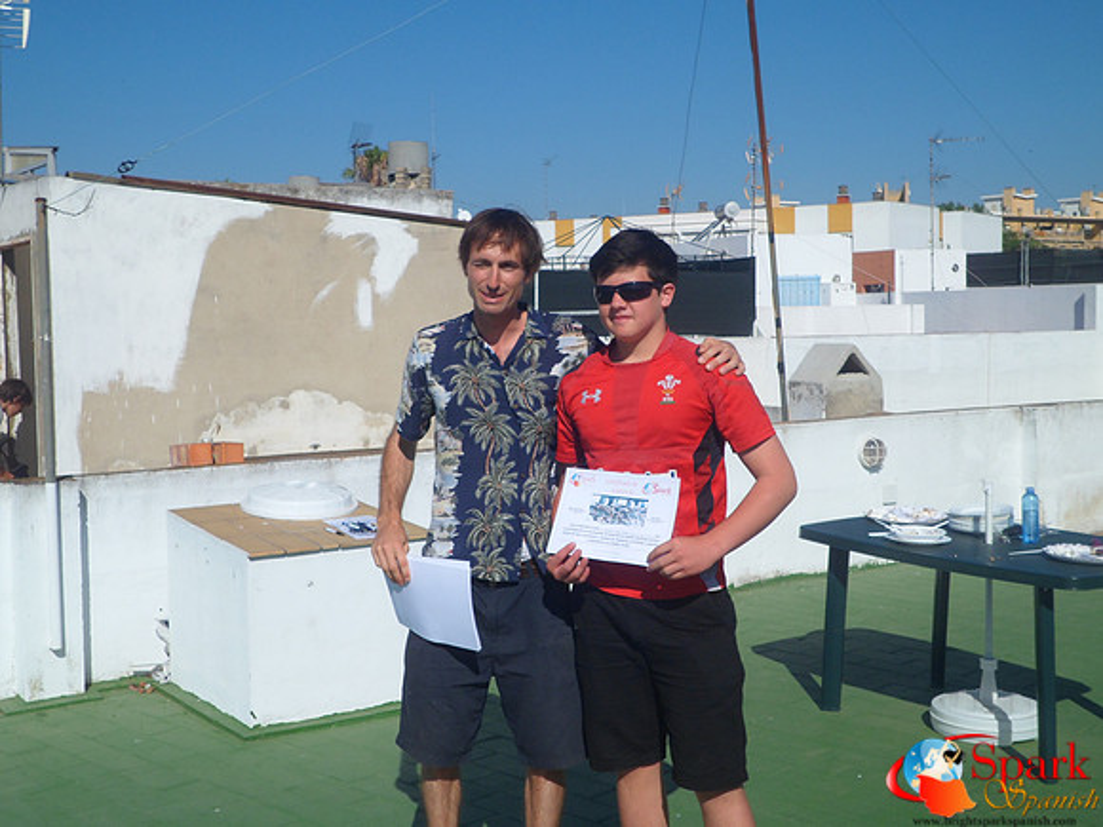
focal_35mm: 42
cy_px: 414
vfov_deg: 34.3
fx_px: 1338
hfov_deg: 44.8
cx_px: 552
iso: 80
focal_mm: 7.8
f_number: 11.9
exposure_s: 1/180
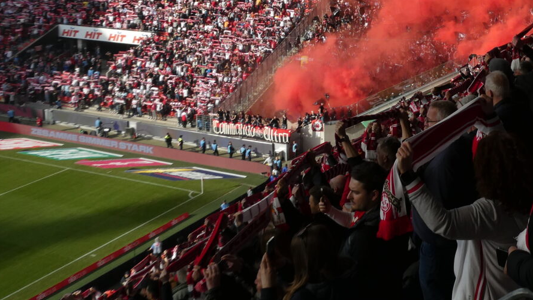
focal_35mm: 51
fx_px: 721
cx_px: 474
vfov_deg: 21.9
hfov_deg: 38.0
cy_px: -52
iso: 80
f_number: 3.4
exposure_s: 1/500
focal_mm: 4.7
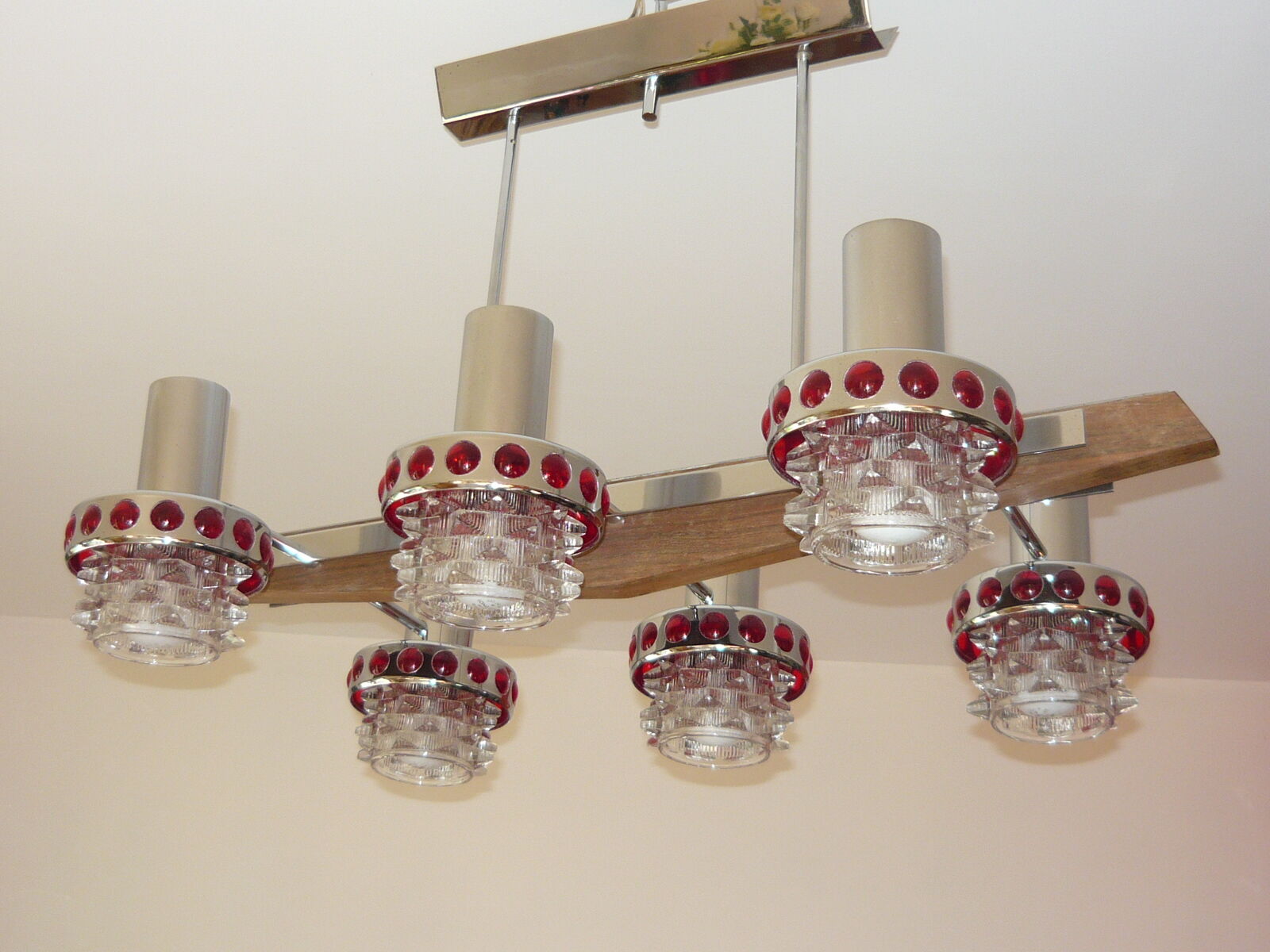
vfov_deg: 31.5
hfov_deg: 41.2
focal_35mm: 46
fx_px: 1688
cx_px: 635
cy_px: 476
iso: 100
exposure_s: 1/50
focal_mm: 5.5
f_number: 2.8
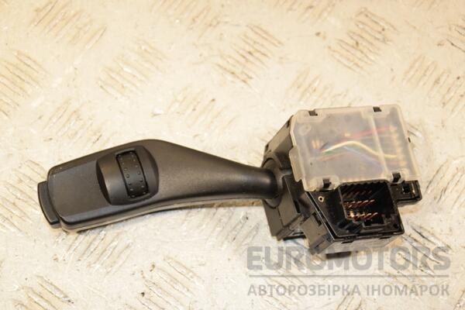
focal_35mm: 87
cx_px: 232
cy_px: 155
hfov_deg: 23.4
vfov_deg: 15.7
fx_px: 1124
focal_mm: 58
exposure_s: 1/200
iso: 800
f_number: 6.3
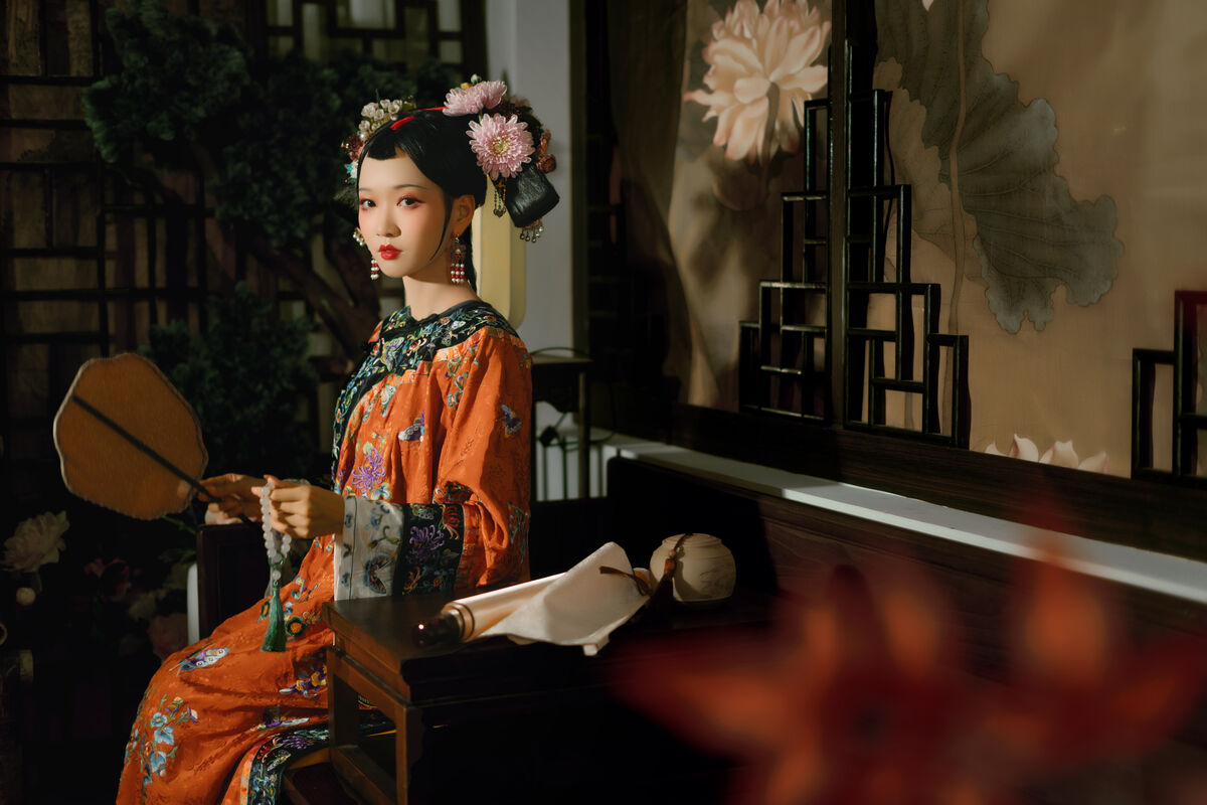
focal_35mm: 50
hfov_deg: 39.6
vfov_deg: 27.0
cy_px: 402
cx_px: 604
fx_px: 1676
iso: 100
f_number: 2
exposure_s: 1/160
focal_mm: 50
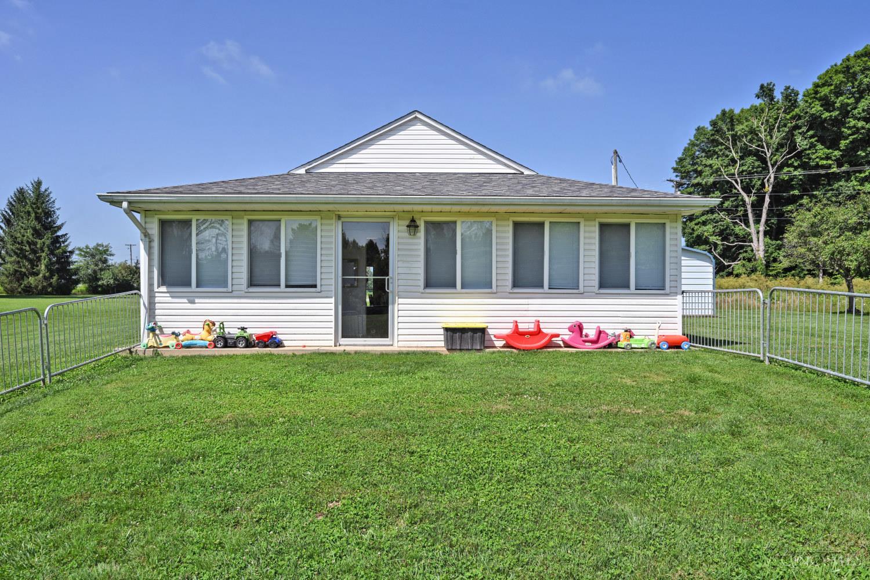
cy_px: 290
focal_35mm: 23
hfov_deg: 76.1
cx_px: 435
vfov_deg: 55.1
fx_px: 556
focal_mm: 23
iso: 100
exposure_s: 1/400
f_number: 7.1
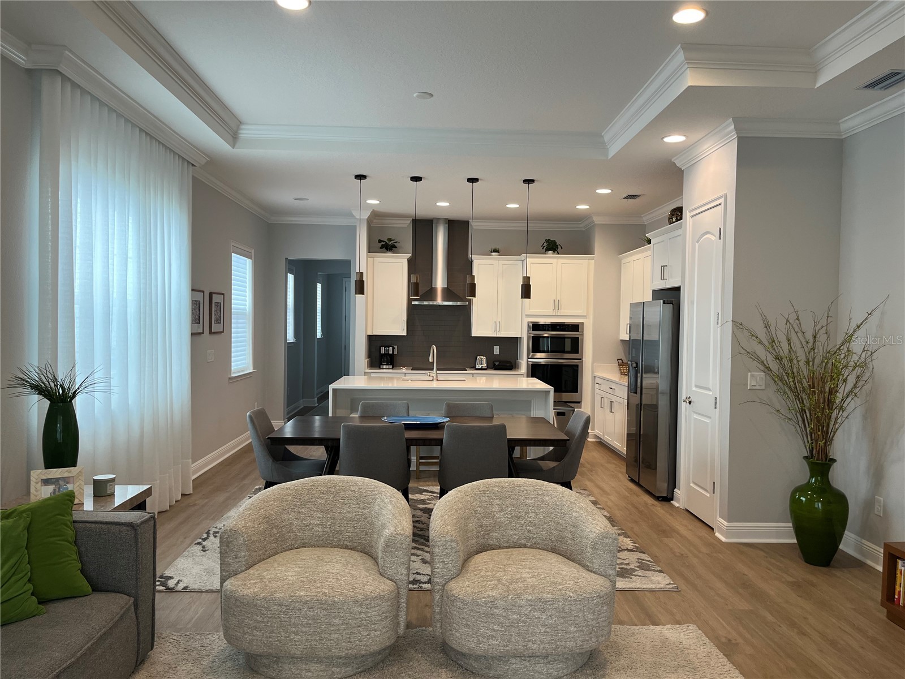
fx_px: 680
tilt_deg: -1.1
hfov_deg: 67.3
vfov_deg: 53.1
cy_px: 340
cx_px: 452
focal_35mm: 26
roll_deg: +0.0
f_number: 1.6
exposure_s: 1/60
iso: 80
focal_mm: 5.1
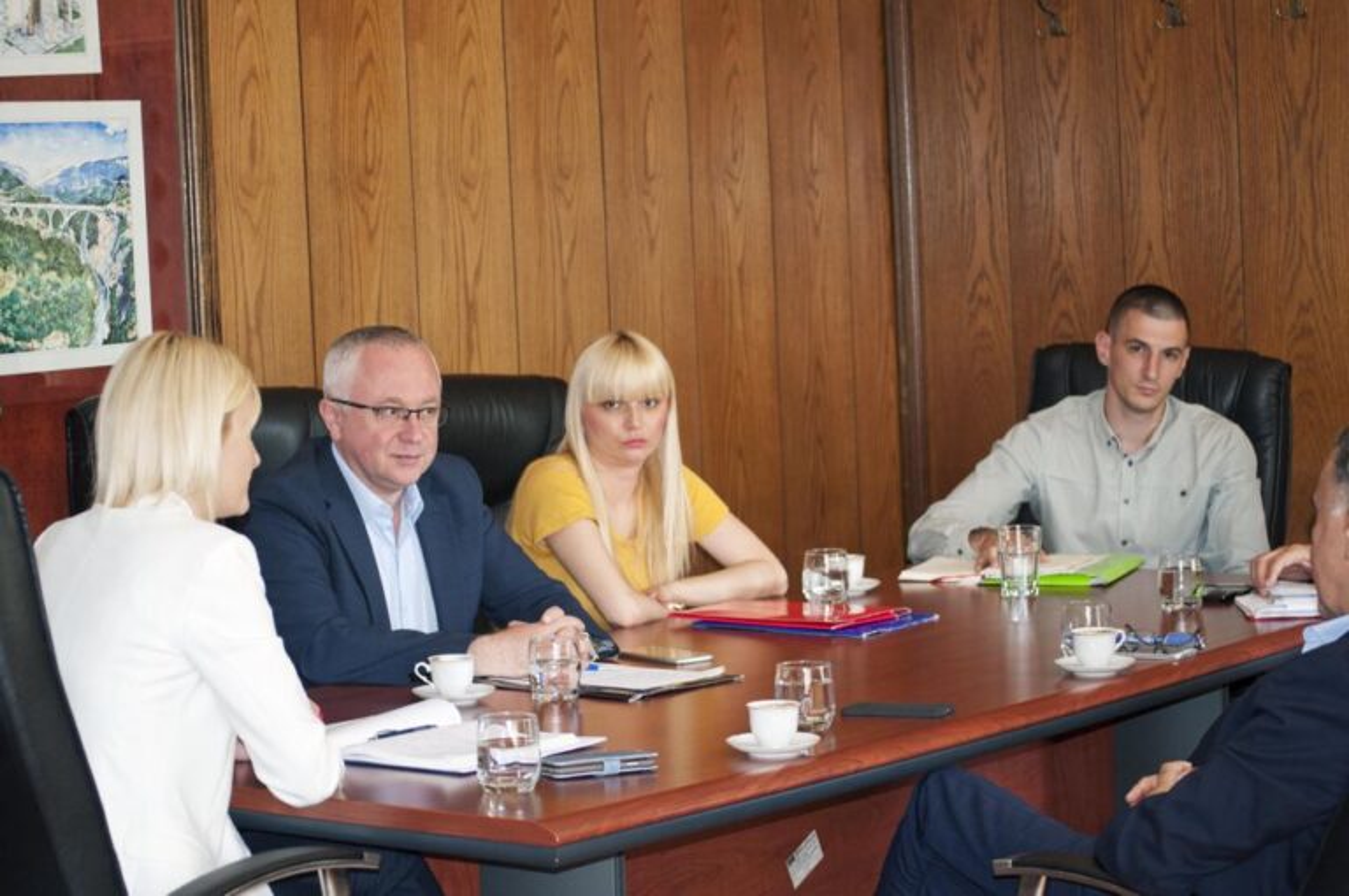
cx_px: 674
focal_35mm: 82
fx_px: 3088
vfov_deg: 16.5
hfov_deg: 24.6
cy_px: 448
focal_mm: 55
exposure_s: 1/60
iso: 800
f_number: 4
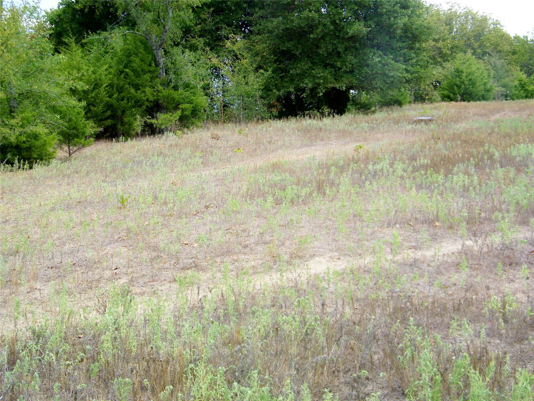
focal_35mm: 49
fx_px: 756
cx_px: 267
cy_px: 200
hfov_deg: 38.9
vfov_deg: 29.7
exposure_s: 1/125
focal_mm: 8.8
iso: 80
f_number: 4
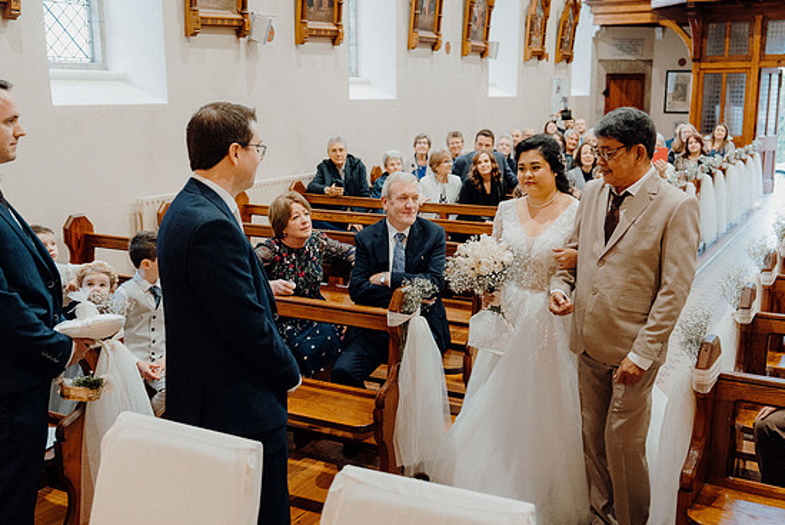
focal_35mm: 38
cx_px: 403
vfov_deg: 35.1
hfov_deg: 50.7
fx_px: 829
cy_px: 273
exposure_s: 1/160
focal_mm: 36
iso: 3200
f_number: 3.5
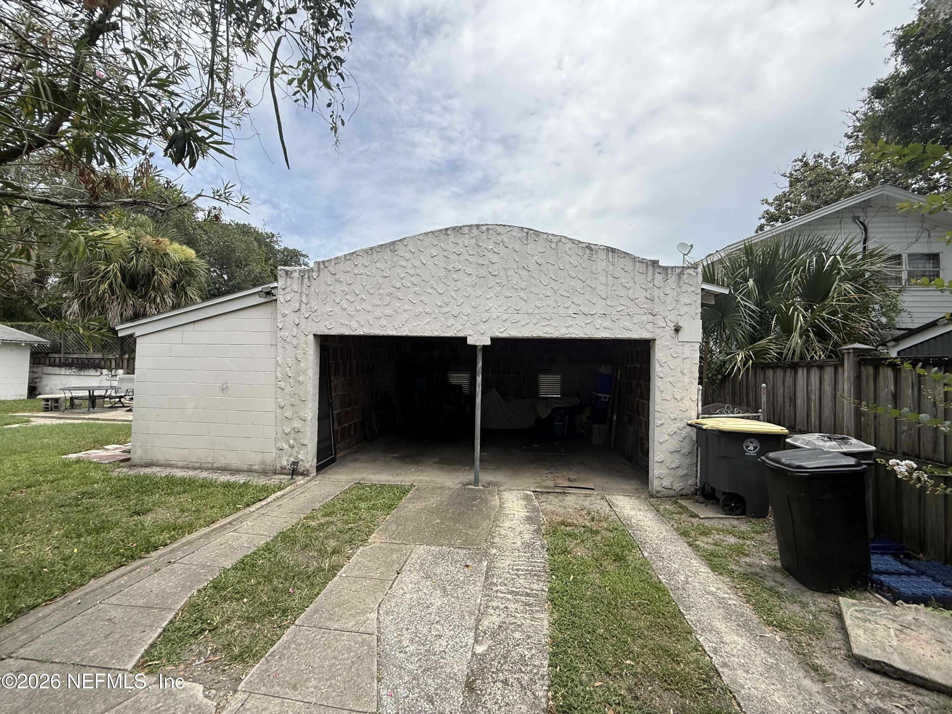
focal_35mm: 14
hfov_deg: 102.1
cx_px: 476
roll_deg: +0.1
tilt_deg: +2.8
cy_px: 357
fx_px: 385
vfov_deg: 85.7
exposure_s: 1/1368
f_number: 2.2
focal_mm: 2.22
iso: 50
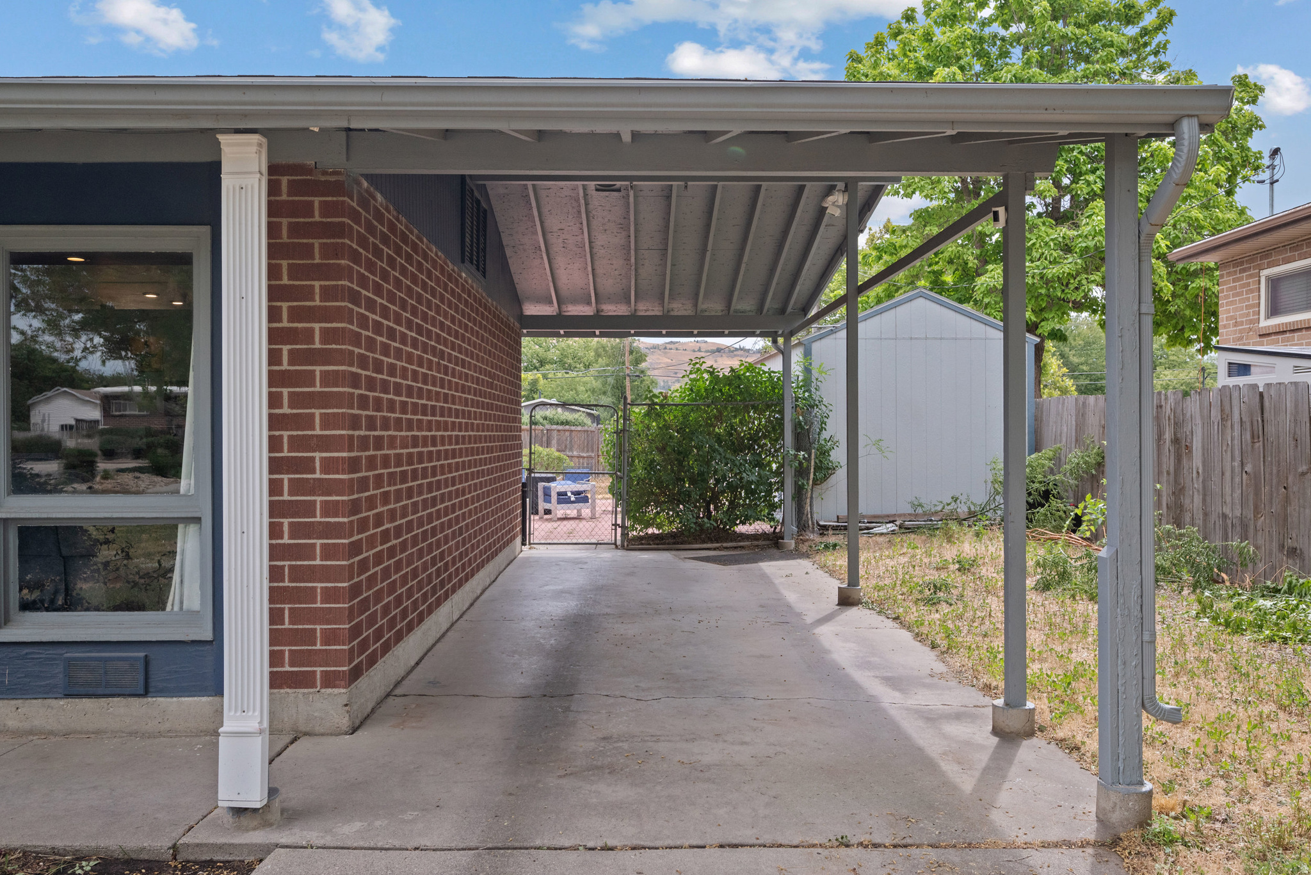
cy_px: 438
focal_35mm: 26
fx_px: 947
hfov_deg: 69.4
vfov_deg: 49.6
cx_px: 656
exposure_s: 1/200
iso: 800
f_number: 8
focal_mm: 26
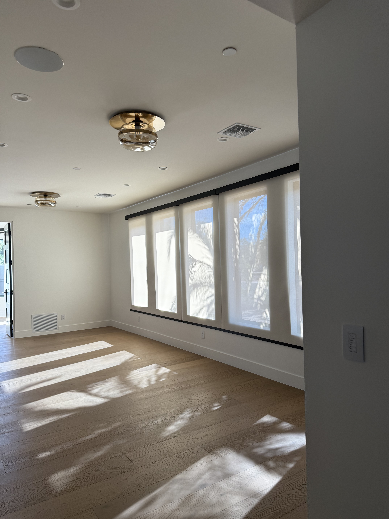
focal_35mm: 24
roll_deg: +0.1
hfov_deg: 56.8
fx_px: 360
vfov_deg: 71.6
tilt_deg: +1.0
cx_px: 194
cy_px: 260
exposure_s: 1/256
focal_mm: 6.76
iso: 100
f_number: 1.78
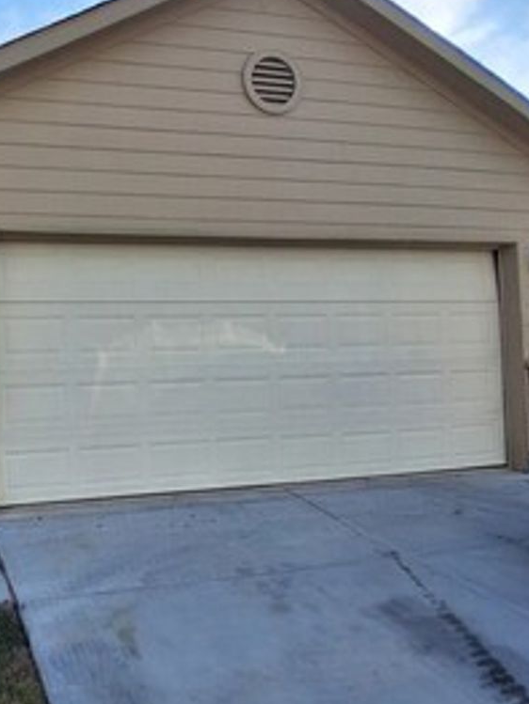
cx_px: 80
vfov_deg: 58.3
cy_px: 343
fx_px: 631
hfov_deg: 42.6
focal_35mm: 31
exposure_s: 1/2283
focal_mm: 1.4
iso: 50
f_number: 2.2
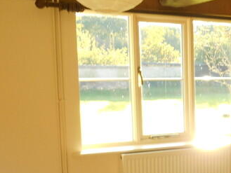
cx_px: 298
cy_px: 161
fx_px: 541
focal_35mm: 81
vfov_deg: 17.9
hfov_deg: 21.8
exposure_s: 1/30
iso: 80
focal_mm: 4.7
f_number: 3.4
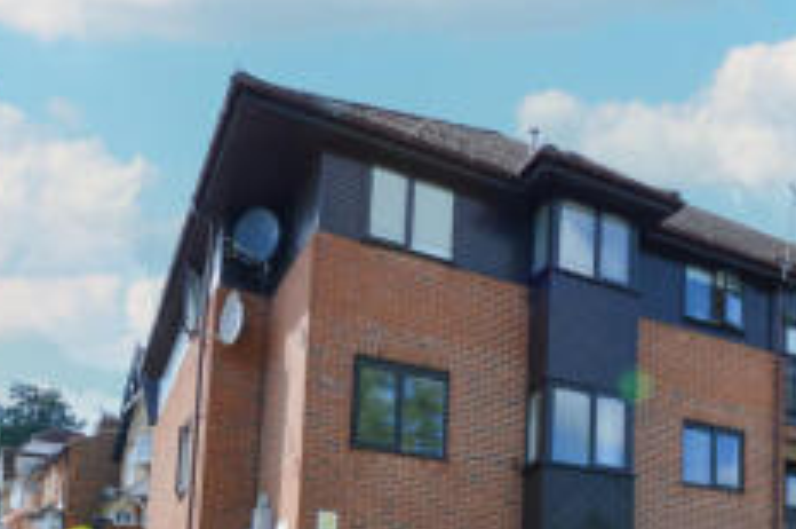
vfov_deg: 30.8
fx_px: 884
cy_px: 531
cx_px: 793
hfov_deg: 42.1
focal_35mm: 40
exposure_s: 1/125
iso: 250
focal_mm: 13
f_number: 11
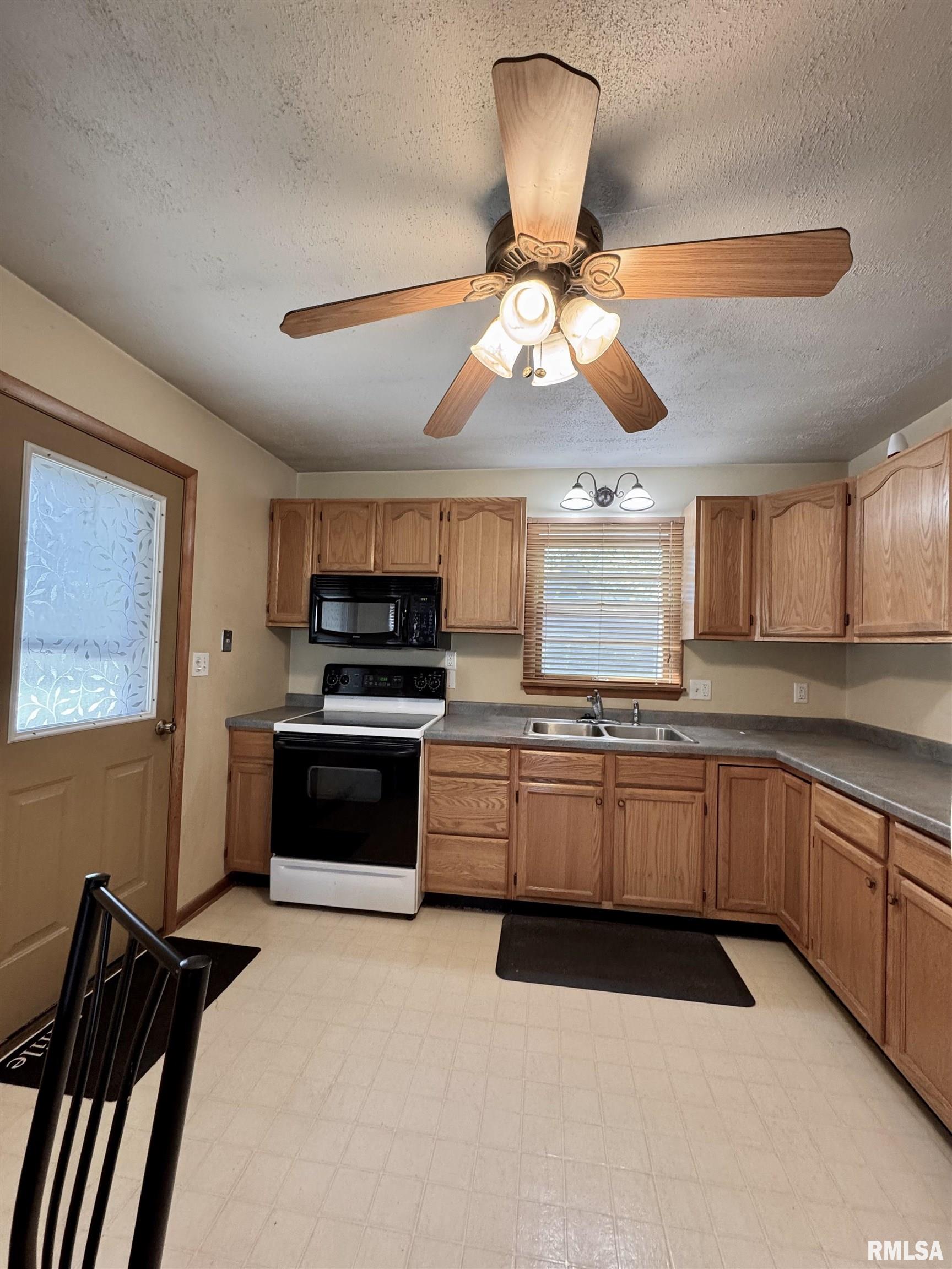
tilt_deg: +2.0
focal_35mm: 14
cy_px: 634
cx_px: 476
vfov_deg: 102.1
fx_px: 513
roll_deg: -2.4
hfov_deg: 85.7
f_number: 2.2
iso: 250
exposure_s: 1/120
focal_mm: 2.22
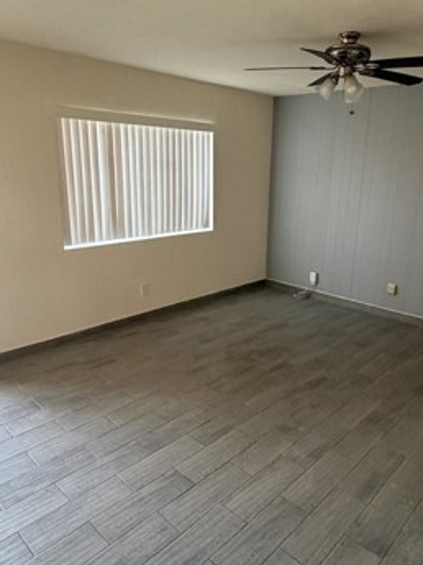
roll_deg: -1.6
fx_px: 424
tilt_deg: -14.2
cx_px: 241
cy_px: 288
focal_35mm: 26
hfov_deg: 52.8
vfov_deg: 67.4
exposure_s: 1/60
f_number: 2.2
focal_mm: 2.22
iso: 400
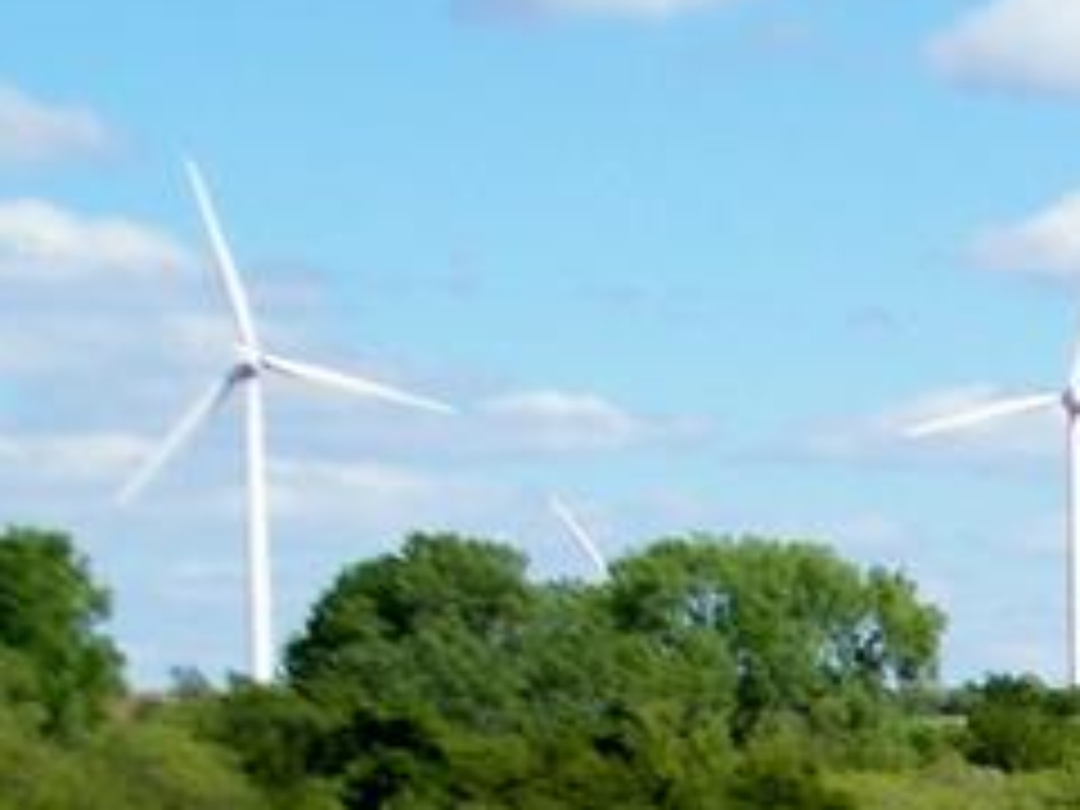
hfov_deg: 9.0
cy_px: 1422
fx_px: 6521
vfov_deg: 6.9
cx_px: 2106
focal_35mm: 209
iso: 80
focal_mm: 8.8
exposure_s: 1/250
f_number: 8
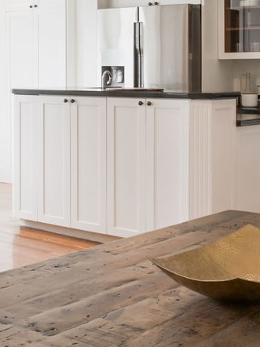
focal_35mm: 74
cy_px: 66
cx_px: -104
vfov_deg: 25.8
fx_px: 742
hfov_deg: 18.1
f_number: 11
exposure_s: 1/40
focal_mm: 17
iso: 400
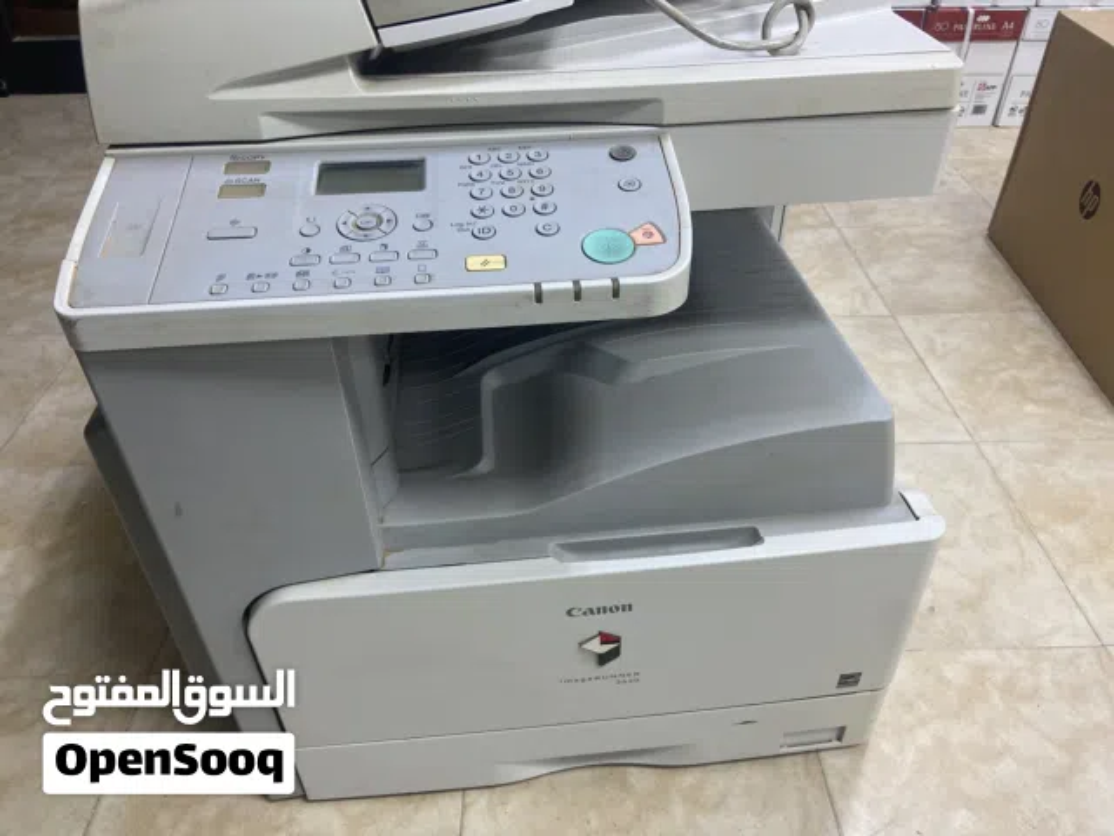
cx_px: 557
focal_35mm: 26
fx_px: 837
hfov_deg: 67.3
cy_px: 418
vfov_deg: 53.1
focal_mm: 4.25
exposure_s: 1/100
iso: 100
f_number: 1.8
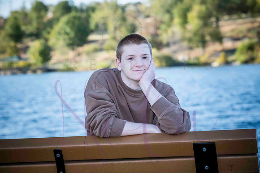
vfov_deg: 11.4
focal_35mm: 120
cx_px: 130
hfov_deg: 17.1
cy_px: 86
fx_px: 867
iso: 400
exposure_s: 1/640
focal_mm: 120
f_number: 5.6
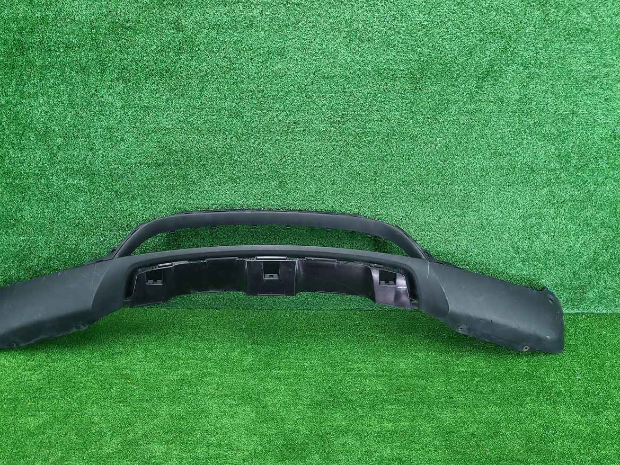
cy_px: 250
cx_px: 281
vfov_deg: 44.1
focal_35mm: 32
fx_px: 573
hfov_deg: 56.7
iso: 241
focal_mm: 5.4
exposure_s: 1/50
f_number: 1.8
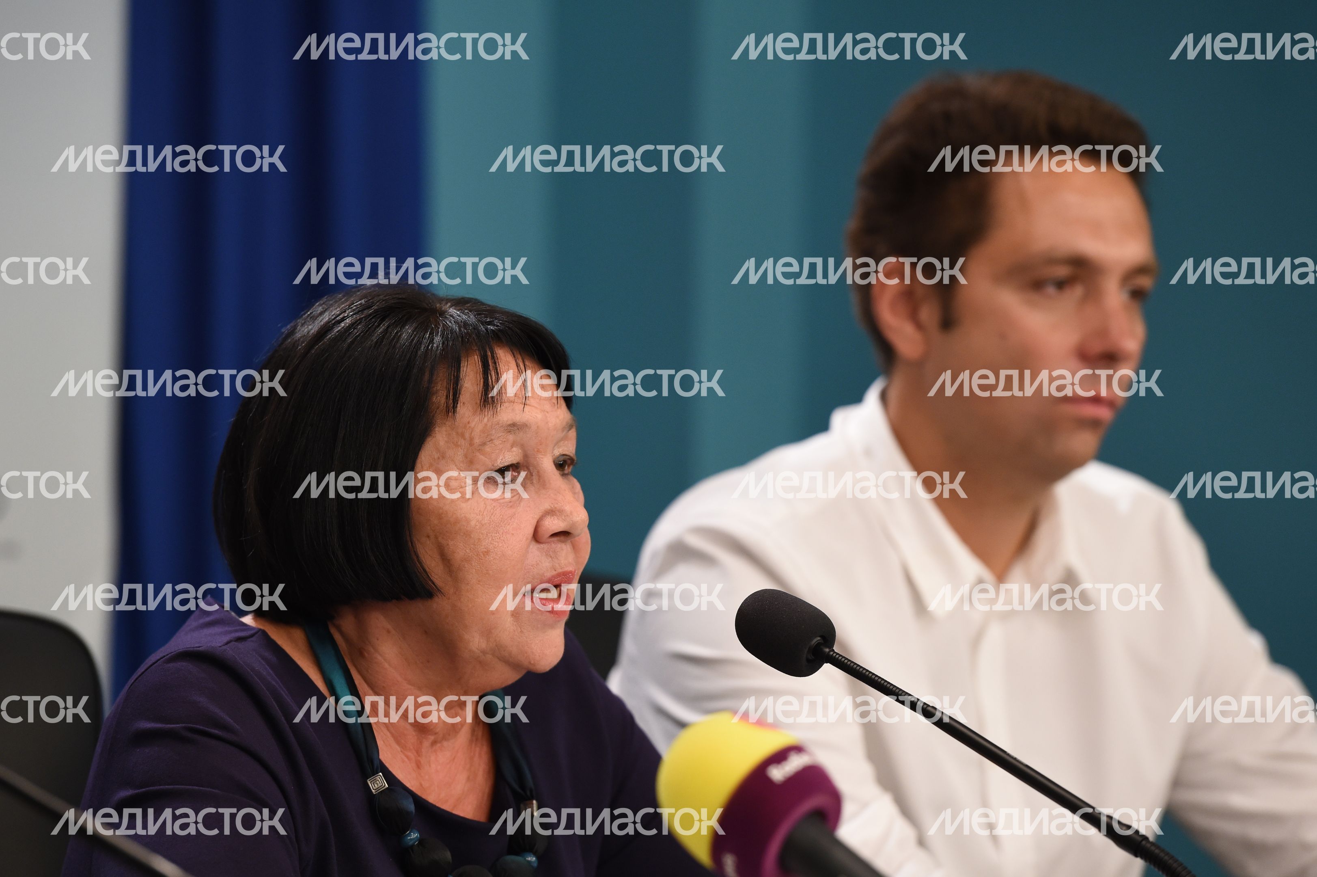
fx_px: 6399
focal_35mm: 175
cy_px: 438
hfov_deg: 11.8
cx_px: 658
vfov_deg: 7.8
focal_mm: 175
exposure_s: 1/320
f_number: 4.5
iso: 2500
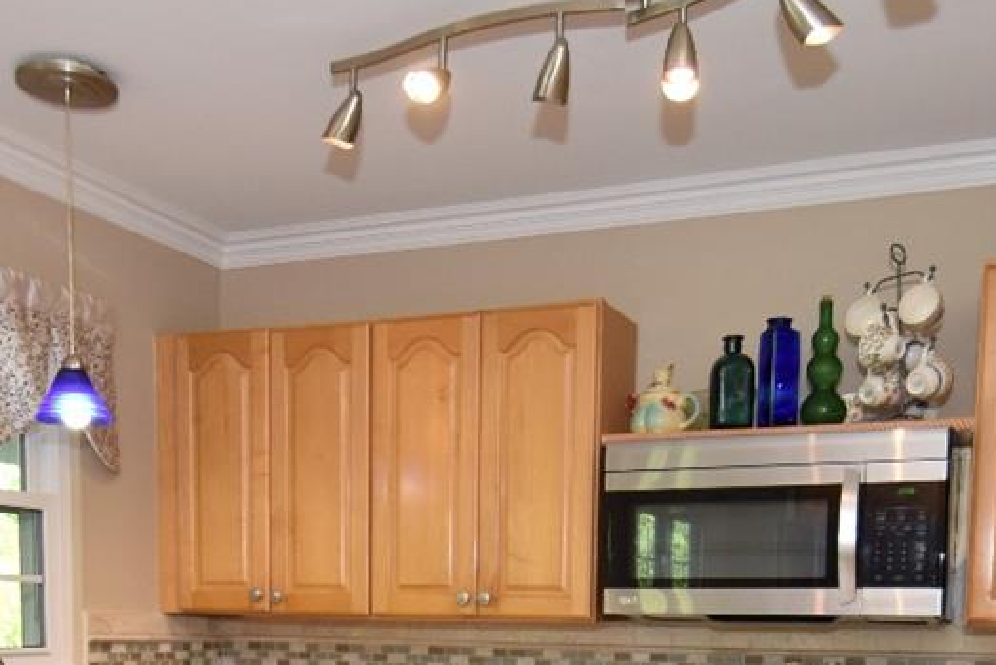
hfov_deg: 45.4
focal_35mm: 43
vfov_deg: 28.8
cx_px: 514
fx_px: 1190
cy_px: 701
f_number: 4
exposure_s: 1/60
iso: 560
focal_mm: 10
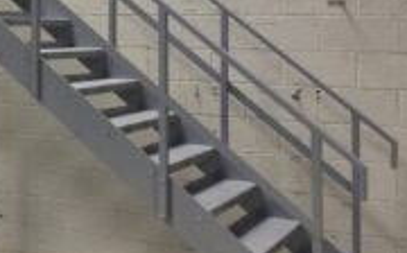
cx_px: 23
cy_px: 36
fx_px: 853
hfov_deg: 25.8
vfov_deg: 16.7
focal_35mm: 77
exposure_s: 1/33
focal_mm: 4.15
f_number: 2.2
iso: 80
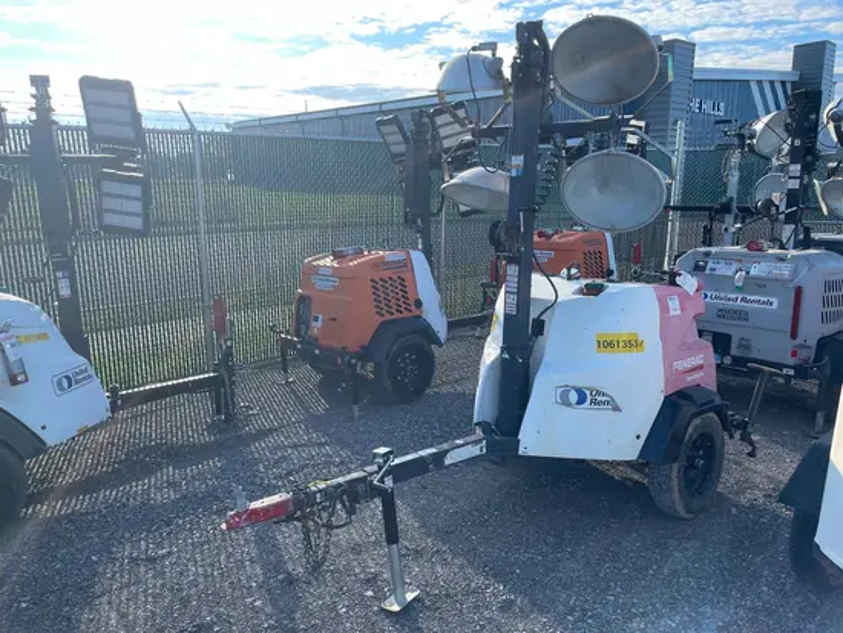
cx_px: 422
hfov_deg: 67.3
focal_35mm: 26
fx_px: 633
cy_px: 316
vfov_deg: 53.1
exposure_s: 1/1033
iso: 32
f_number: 1.6
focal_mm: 4.2
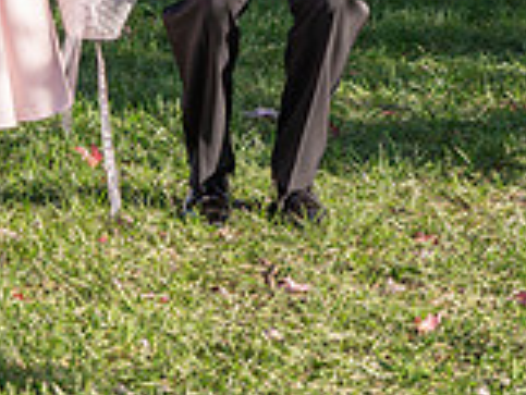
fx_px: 3680
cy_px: -230
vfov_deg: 6.1
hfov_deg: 8.2
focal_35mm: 242
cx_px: 173
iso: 100
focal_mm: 70
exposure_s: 1/320
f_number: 5.6
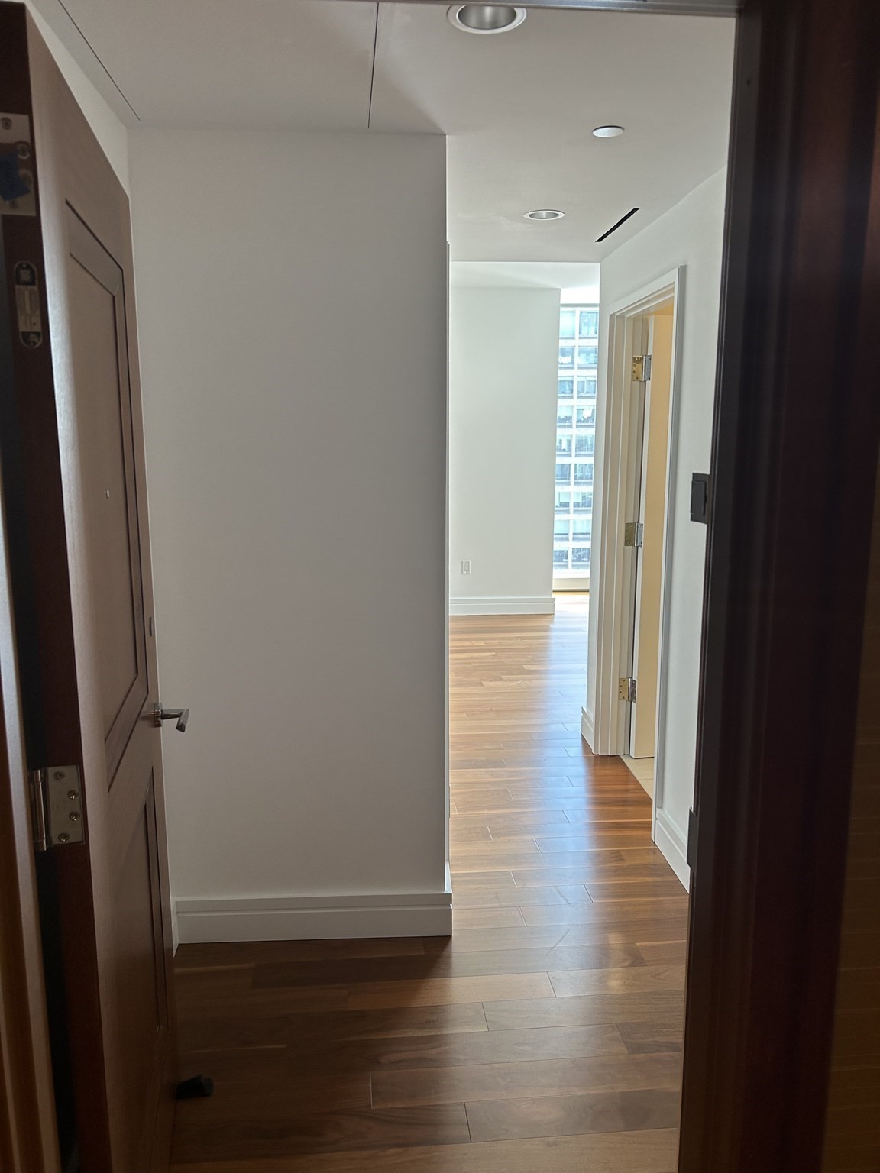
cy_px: 586
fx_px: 881
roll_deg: +0.5
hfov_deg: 53.1
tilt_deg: -9.7
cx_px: 440
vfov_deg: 67.3
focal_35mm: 26
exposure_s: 1/120
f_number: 1.5
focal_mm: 5.7
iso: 100
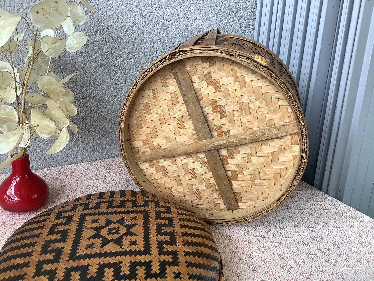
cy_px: 140
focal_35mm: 31
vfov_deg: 45.4
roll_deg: -2.5
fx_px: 335
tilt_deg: -20.3
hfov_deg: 58.4
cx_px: 187
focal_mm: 3.3
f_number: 2.4
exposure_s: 1/120
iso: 80
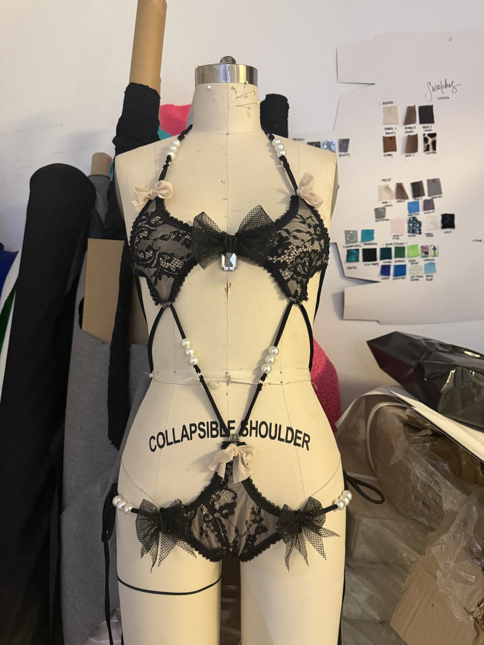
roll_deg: +0.7
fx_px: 447
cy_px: 322
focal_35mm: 24
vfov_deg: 71.6
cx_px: 242
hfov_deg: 56.8
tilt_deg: -6.4
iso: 800
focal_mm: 6.76
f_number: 1.78
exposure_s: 1/45
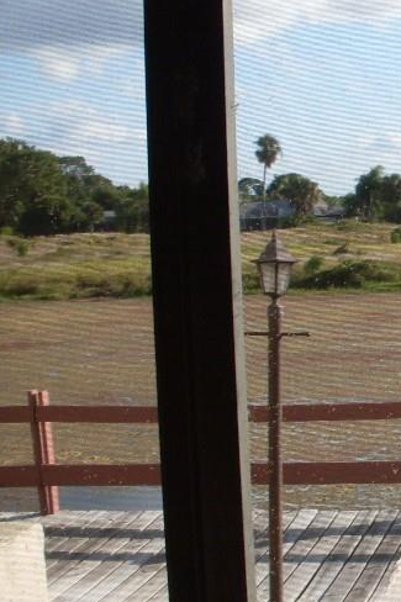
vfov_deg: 24.5
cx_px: 602
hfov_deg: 15.2
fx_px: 1388
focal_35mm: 83
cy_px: 333
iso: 80
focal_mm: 6.3
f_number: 8.4
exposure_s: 1/125
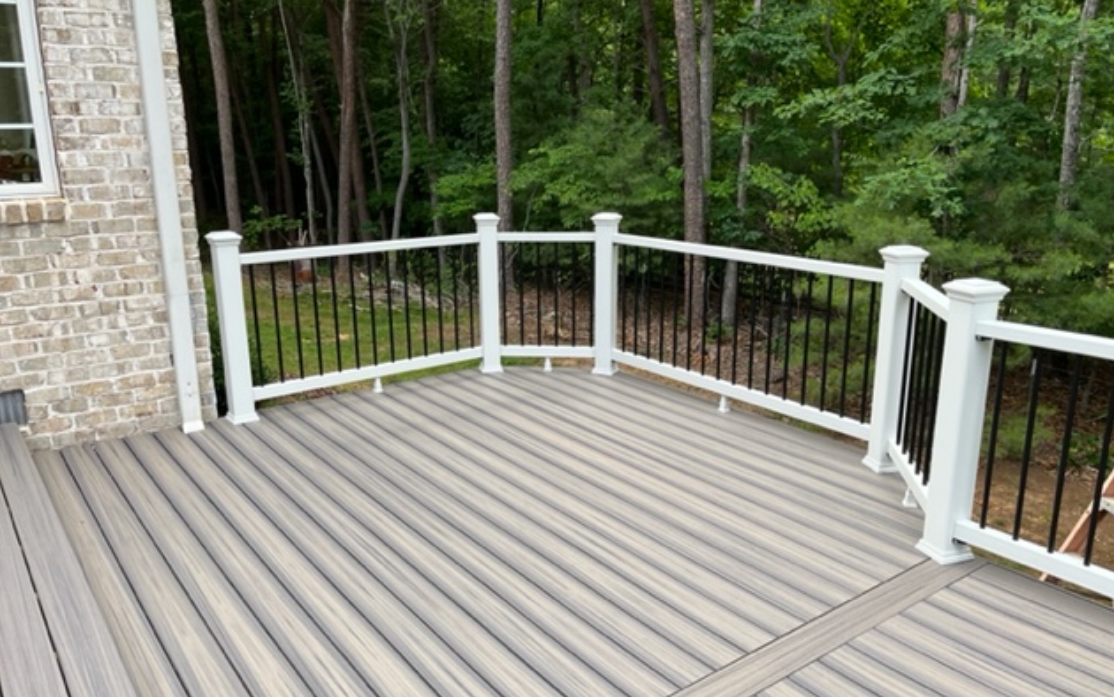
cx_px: 552
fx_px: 850
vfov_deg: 44.6
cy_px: 361
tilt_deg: -14.9
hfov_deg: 66.5
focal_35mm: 28
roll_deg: +0.3
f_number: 1.6
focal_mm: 5.1
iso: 50
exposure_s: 1/544
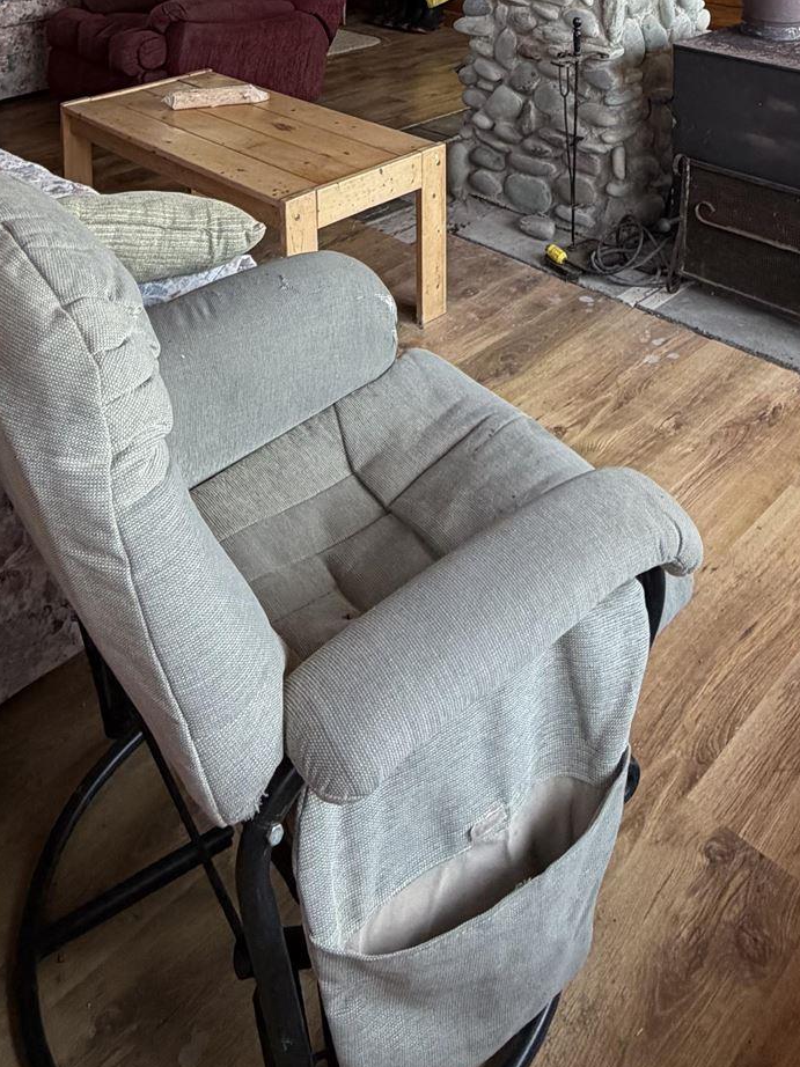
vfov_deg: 40.0
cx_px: 420
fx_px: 1079
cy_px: -168
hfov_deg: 40.7
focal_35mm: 35
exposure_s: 1/121
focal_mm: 2.22
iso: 100
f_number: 2.2
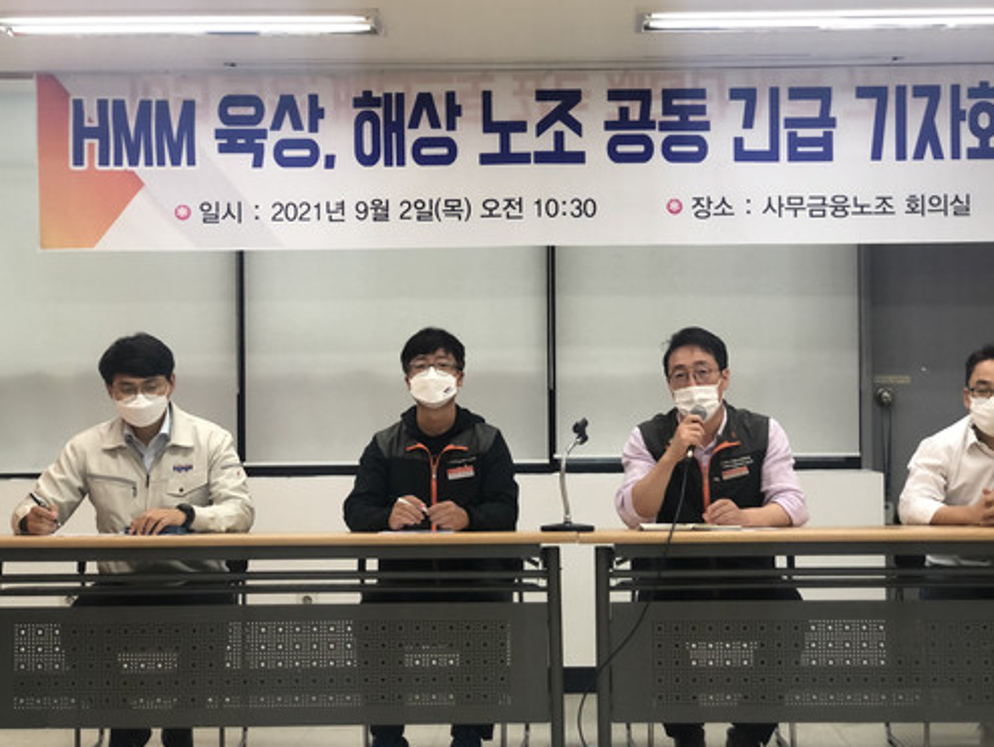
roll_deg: +0.6
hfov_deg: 31.6
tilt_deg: +1.0
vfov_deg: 24.0
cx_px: 565
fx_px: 1752
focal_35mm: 61
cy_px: 398
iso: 50
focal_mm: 6
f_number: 2.4
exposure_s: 1/60
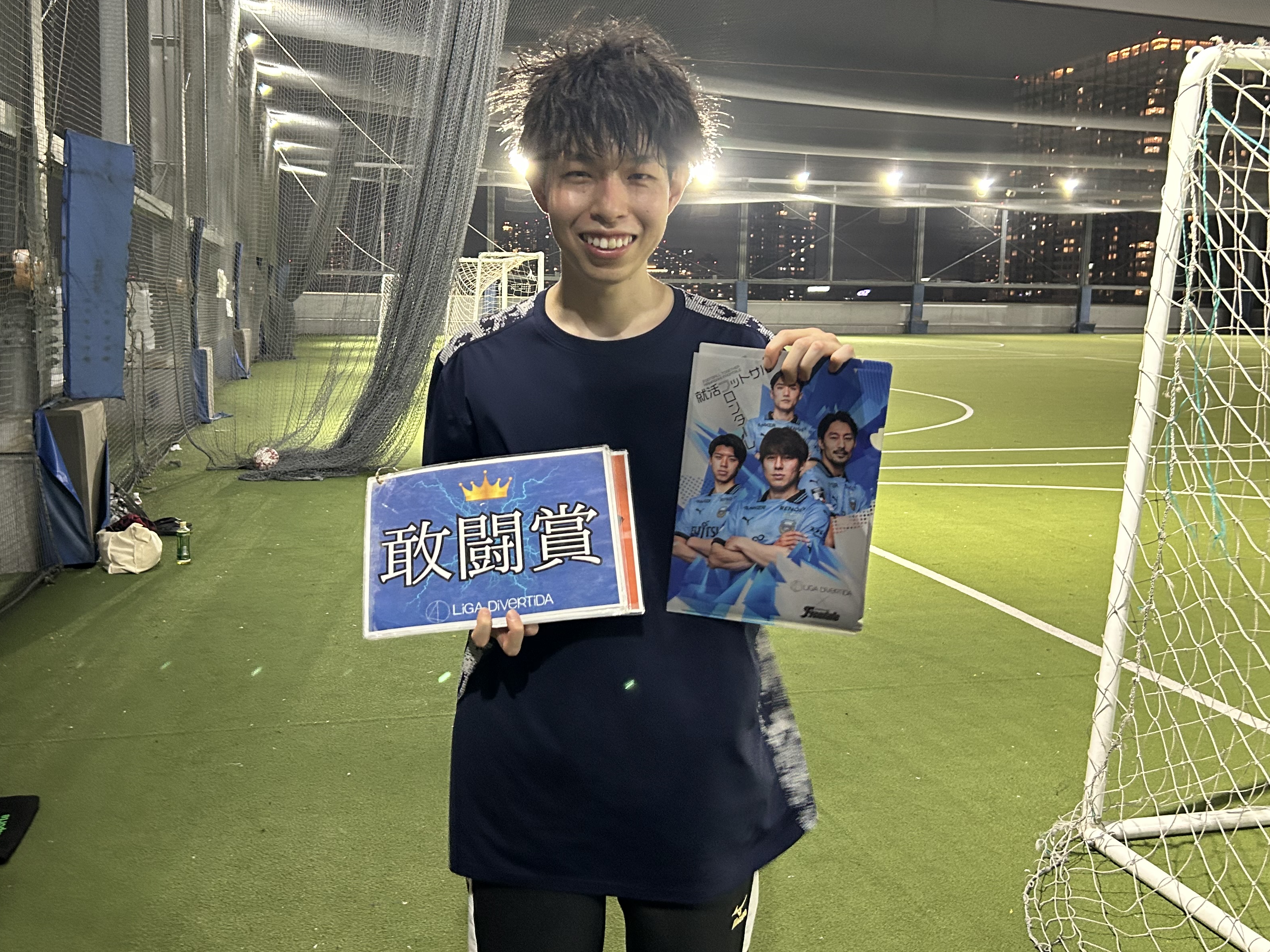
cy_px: 421
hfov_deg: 55.3
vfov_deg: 42.9
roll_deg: -1.0
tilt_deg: -6.2
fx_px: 1211
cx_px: 578
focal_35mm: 33
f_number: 1.5
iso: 400
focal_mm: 5.7
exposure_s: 1/33
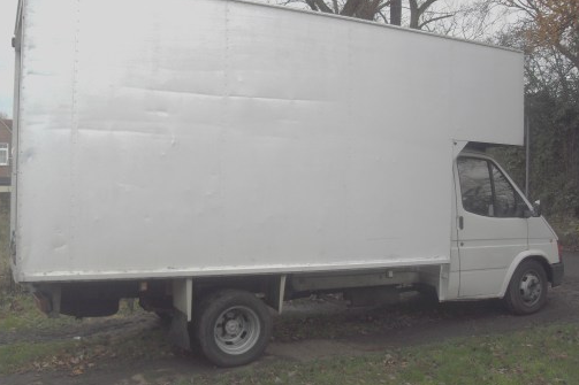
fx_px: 579
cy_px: 190
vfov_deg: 36.8
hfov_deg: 53.1
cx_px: 291
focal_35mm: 36
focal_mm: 6.3
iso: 80
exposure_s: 1/250
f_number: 2.8
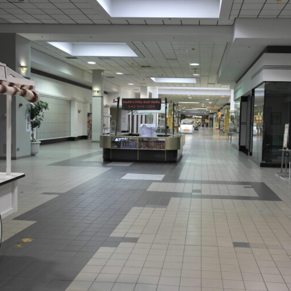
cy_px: 146
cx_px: 174
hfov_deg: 42.6
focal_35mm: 39
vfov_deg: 42.8
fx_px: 371
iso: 400
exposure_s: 1/50
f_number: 3.5
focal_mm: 20
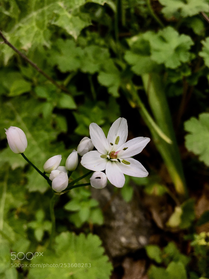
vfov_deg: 61.7
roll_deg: -0.1
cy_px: 140
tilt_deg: -35.0
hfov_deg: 48.2
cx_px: 104
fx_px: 233
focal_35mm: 29
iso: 25
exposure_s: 1/291
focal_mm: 4.15
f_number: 2.2
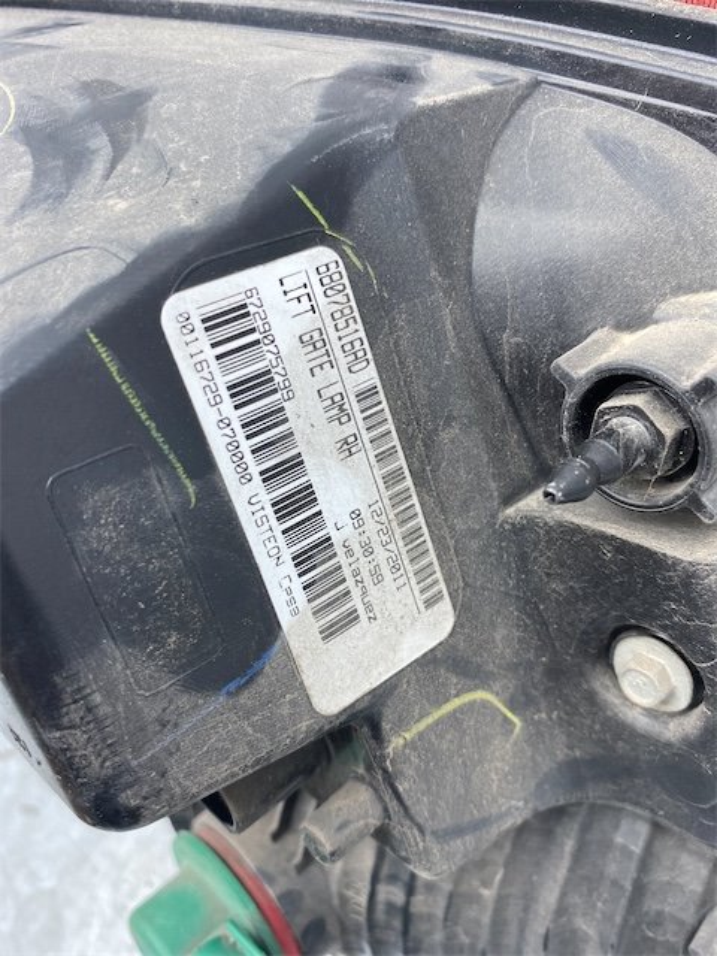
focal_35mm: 26
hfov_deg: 53.1
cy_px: 478
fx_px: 718
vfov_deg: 67.3
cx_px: 358
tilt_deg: -48.8
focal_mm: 4.25
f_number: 1.8
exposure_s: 1/161
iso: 32
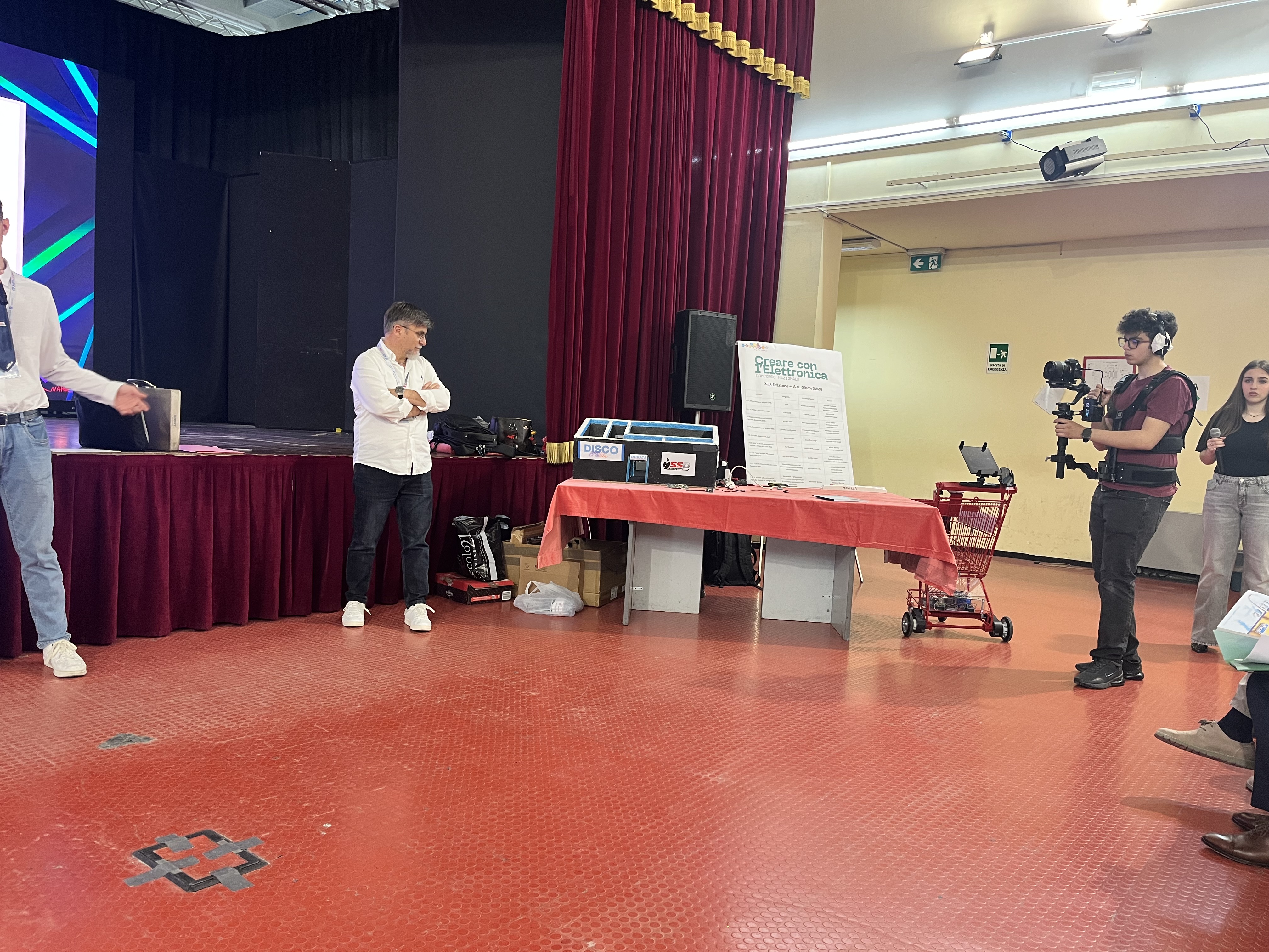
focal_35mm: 26
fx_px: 953
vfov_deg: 53.1
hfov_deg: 67.3
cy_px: 476
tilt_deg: -4.4
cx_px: 634
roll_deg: -3.1
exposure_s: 1/50
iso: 160
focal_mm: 5.1
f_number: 1.6
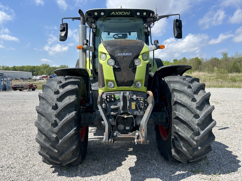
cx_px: 121
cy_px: 90
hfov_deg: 67.3
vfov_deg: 53.1
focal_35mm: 26
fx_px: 182
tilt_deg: -3.4
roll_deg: +0.4
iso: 50
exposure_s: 1/2915
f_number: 1.5
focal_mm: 5.7
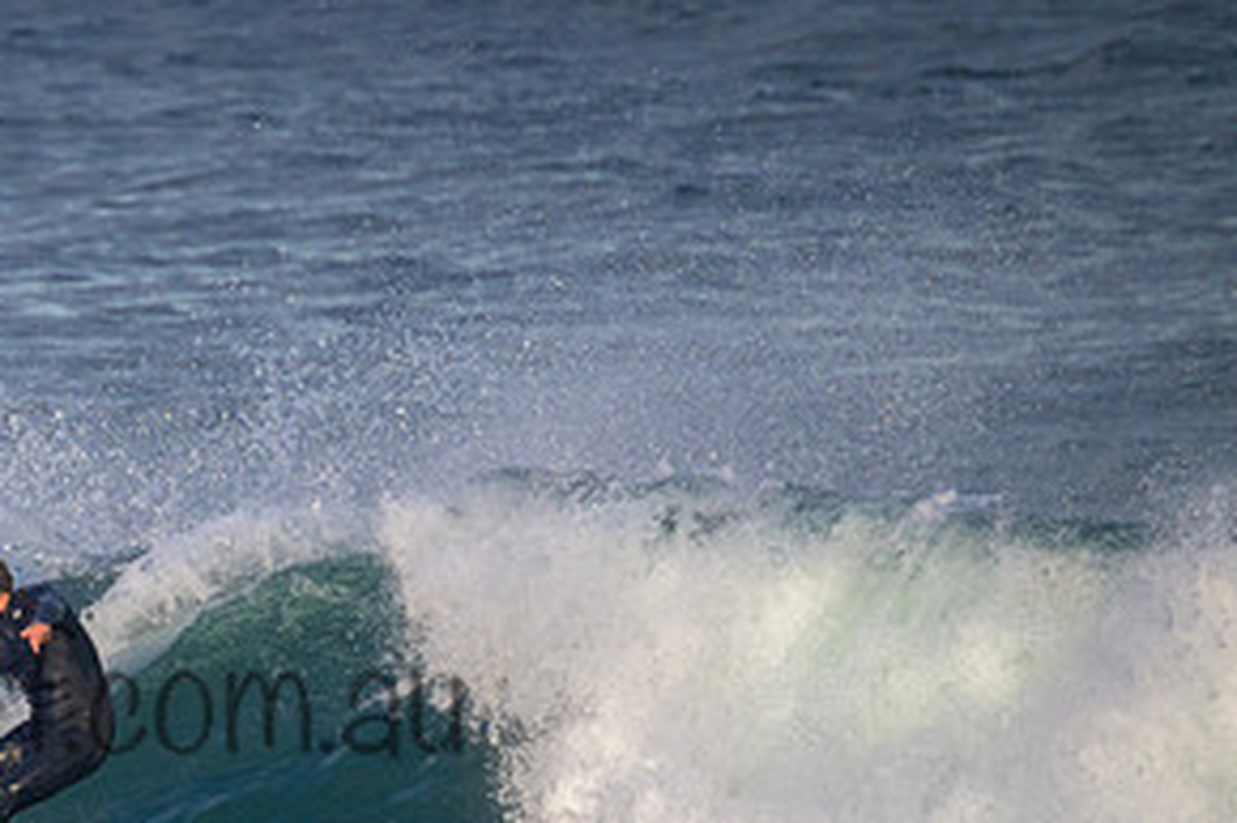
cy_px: 655
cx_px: 13
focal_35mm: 1600
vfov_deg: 0.9
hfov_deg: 1.3
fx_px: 54944
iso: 2200
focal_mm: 800
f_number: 11
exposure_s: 1/1250
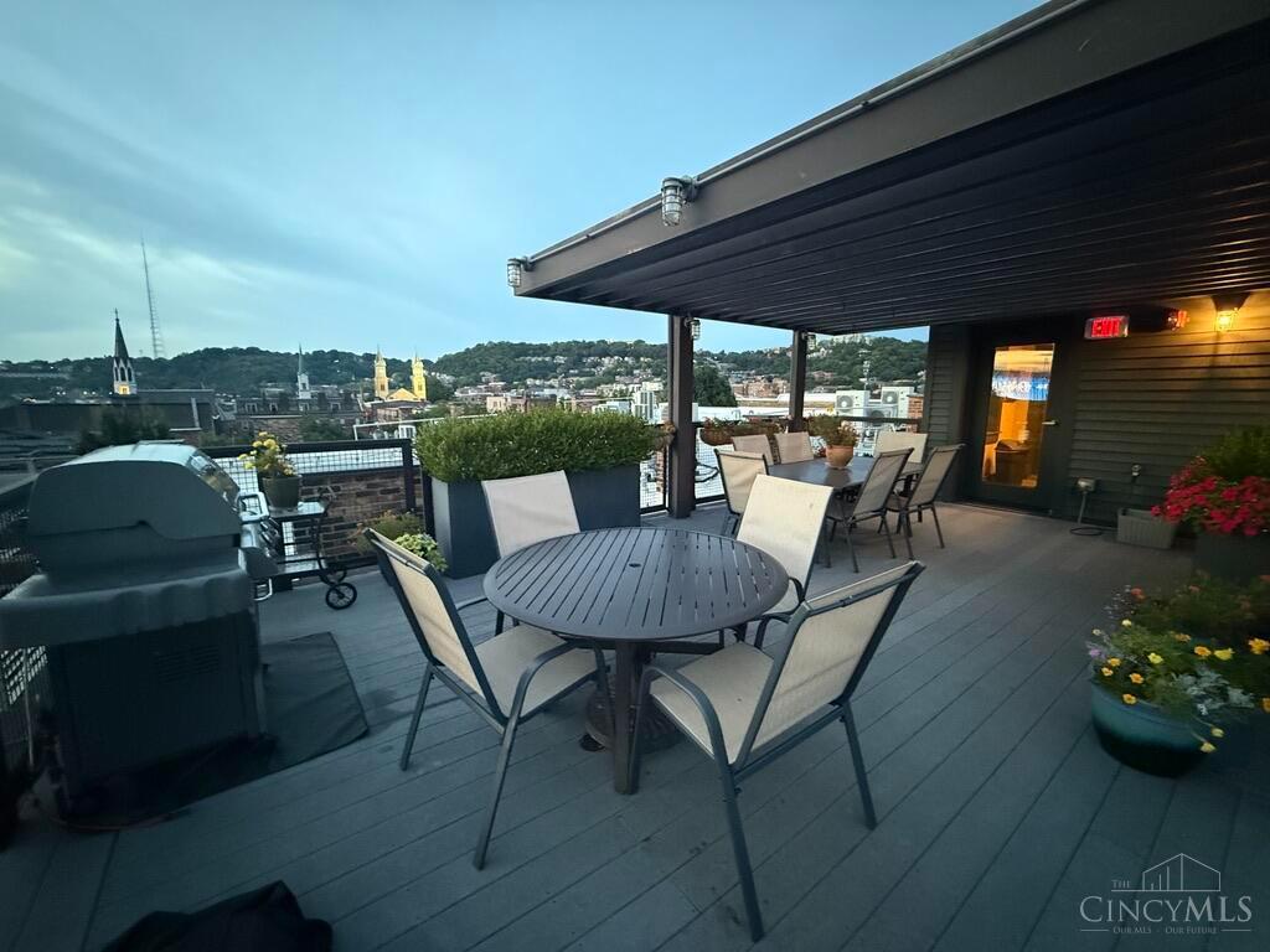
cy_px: 476
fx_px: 514
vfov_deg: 85.7
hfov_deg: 102.1
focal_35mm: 14
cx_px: 635
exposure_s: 1/40
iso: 1250
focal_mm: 2.22
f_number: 2.2
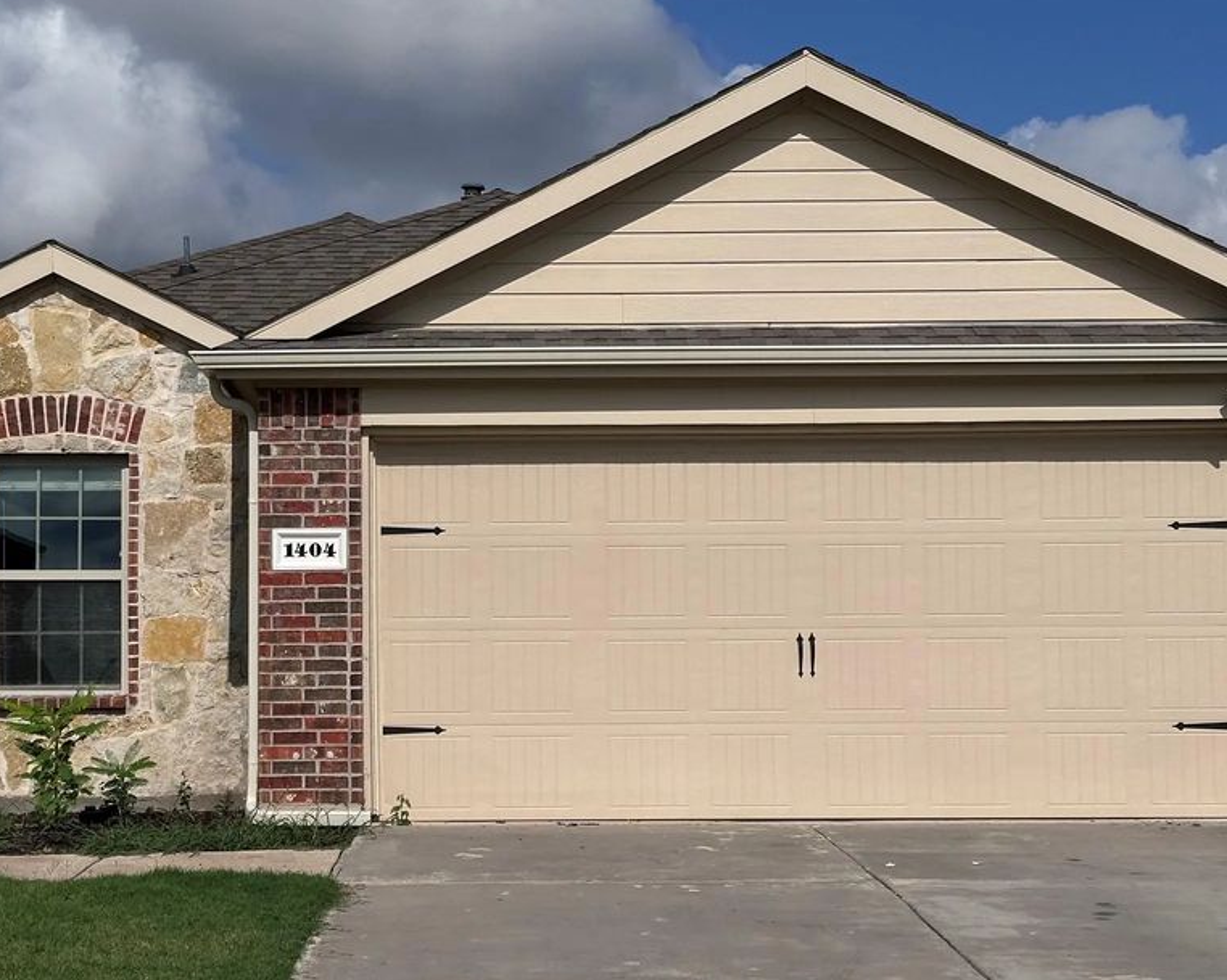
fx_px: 2287
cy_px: 581
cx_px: 483
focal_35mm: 63
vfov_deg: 24.2
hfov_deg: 29.9
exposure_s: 1/12048
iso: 64
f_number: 1.78
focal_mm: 6.86
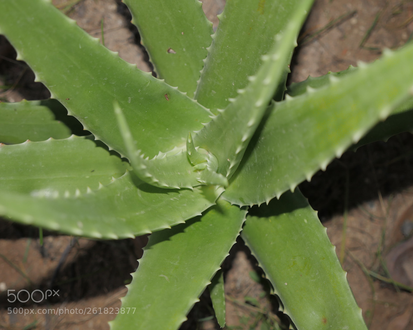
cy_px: 165
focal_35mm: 55
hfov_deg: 34.2
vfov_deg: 27.6
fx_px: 672
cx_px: 214
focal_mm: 26
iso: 320
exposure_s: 1/60
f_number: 2.8
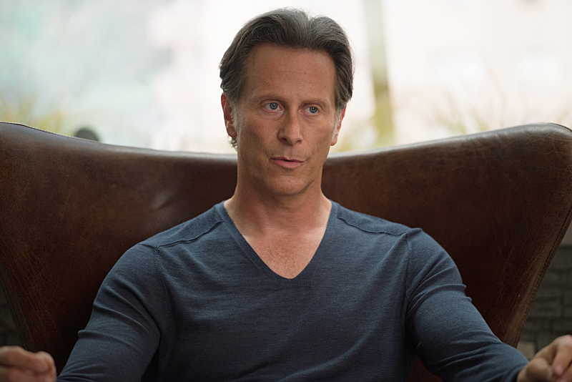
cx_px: 286
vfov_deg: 6.9
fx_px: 3179
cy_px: 191
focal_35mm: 200
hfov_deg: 10.3
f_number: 2.8
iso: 1600
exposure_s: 1/160
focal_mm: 200
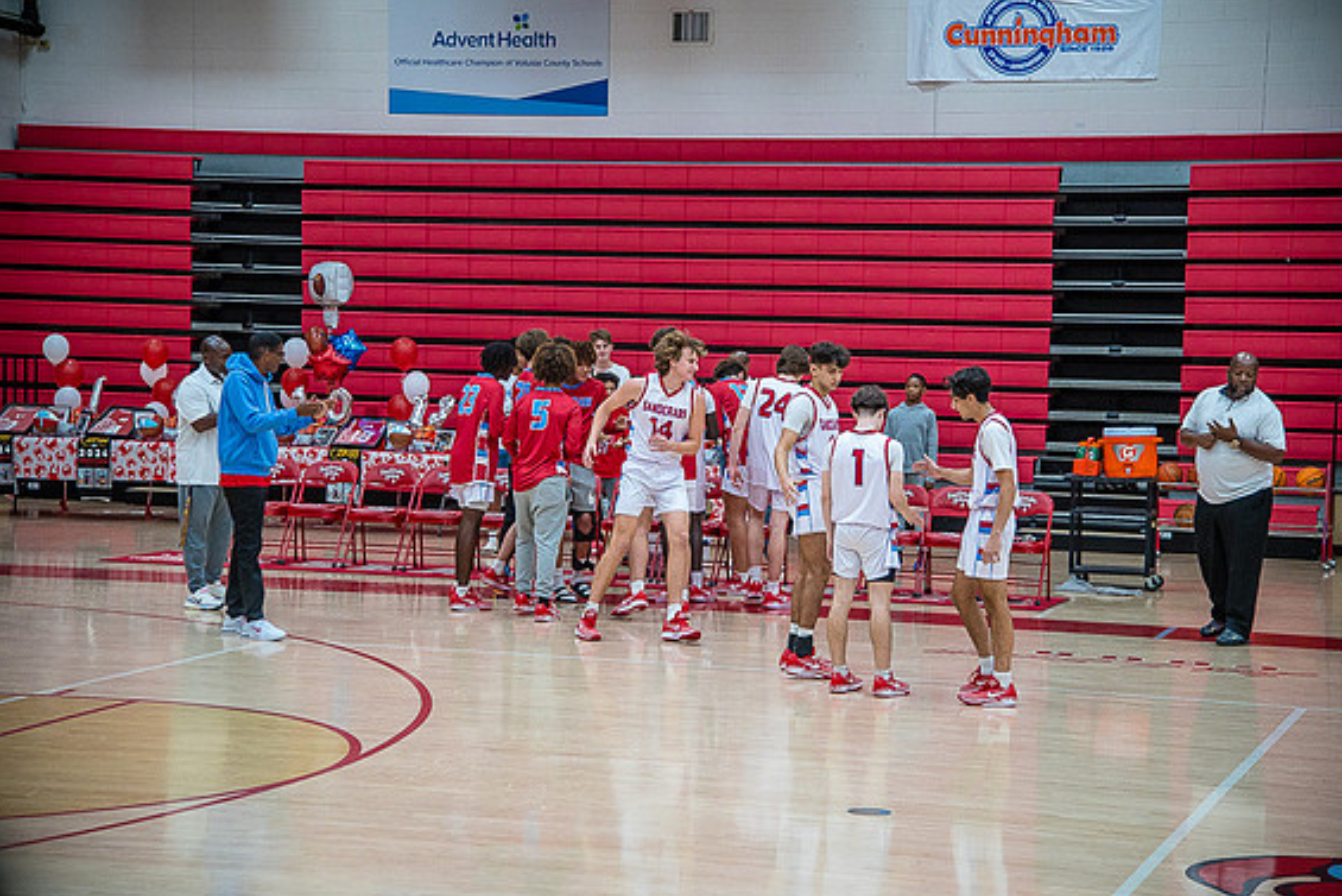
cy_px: 456
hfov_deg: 25.4
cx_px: 684
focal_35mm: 80
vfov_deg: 17.1
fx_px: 2983
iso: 2000
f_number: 4
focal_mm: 78
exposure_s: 1/320
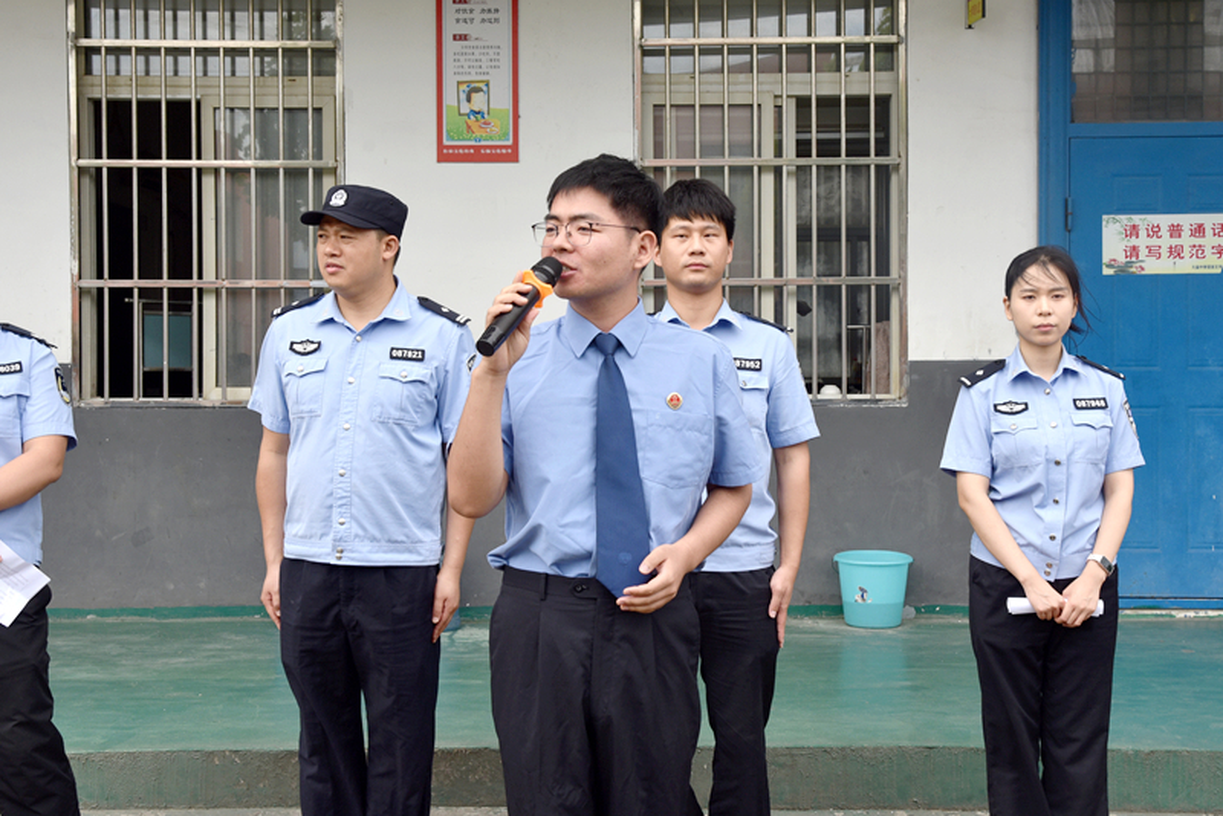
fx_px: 1291
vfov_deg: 35.1
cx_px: 612
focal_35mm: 38
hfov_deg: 50.7
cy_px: 408
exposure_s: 1/250
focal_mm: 38
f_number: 8
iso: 220
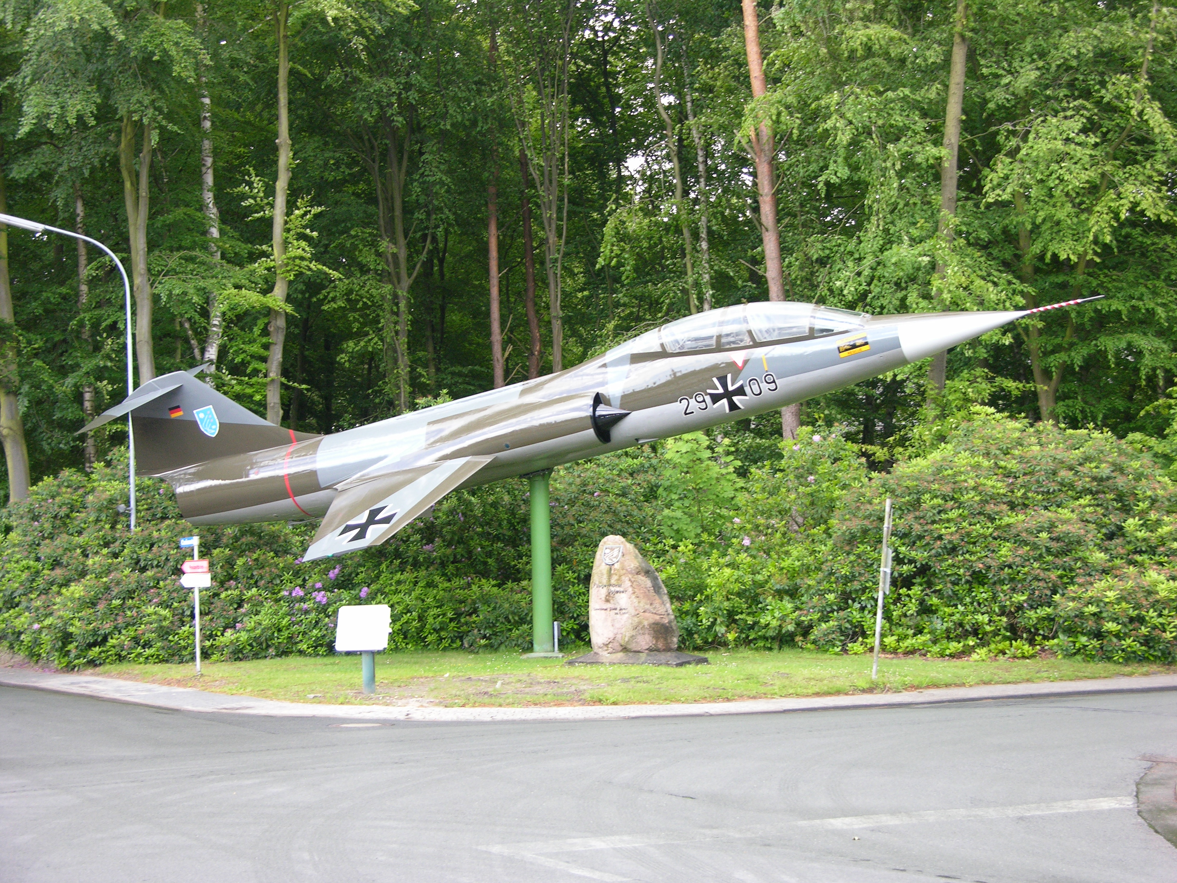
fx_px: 2108
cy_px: 442
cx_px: 588
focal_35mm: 62
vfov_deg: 23.7
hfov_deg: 31.2
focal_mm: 15.7
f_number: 3.2
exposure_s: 1/60.3
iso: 100
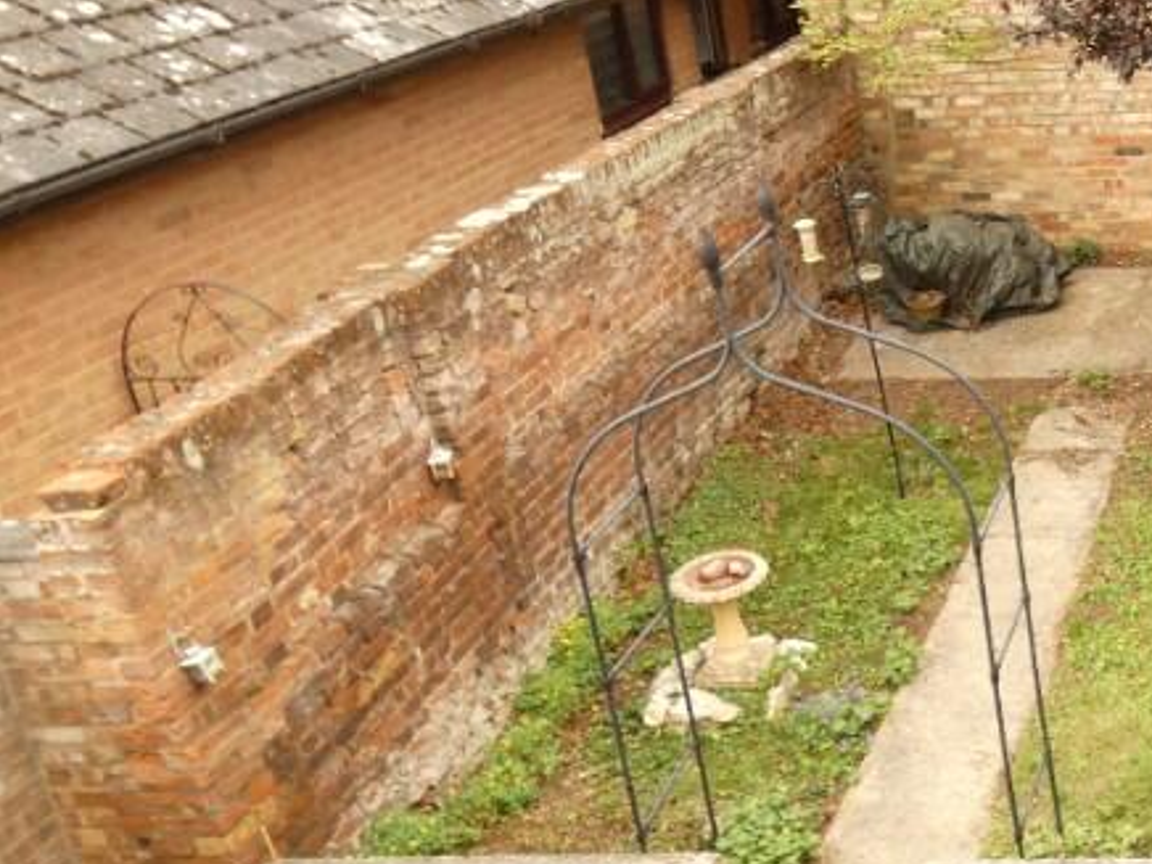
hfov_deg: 33.6
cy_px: 330
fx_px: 1564
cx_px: 1350
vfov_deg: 30.8
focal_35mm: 47
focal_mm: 3.6
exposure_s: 1/100
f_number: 2.8
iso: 80
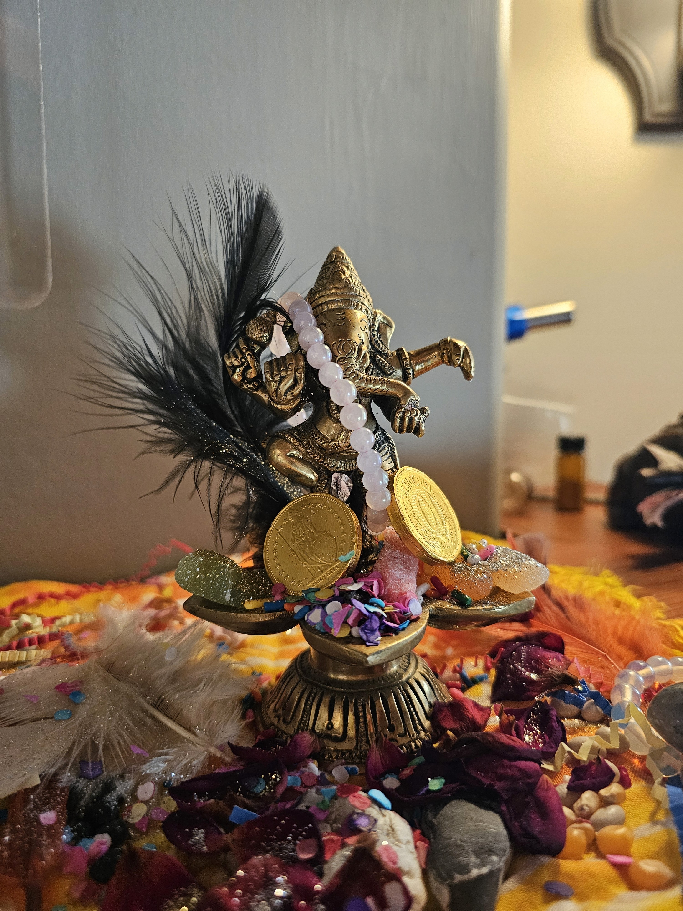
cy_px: 456
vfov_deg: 73.9
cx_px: 342
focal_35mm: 23
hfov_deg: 58.9
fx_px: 605
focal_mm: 6.3
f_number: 1.7
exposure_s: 1/120
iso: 500
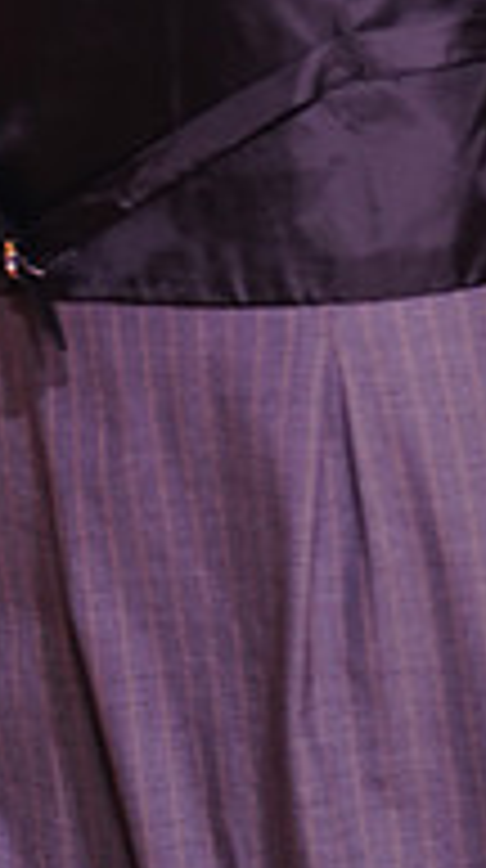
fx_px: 7613
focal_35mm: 331
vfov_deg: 6.5
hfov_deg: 3.7
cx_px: 155
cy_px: -216
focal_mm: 105
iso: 800
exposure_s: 1/250
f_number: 2.8
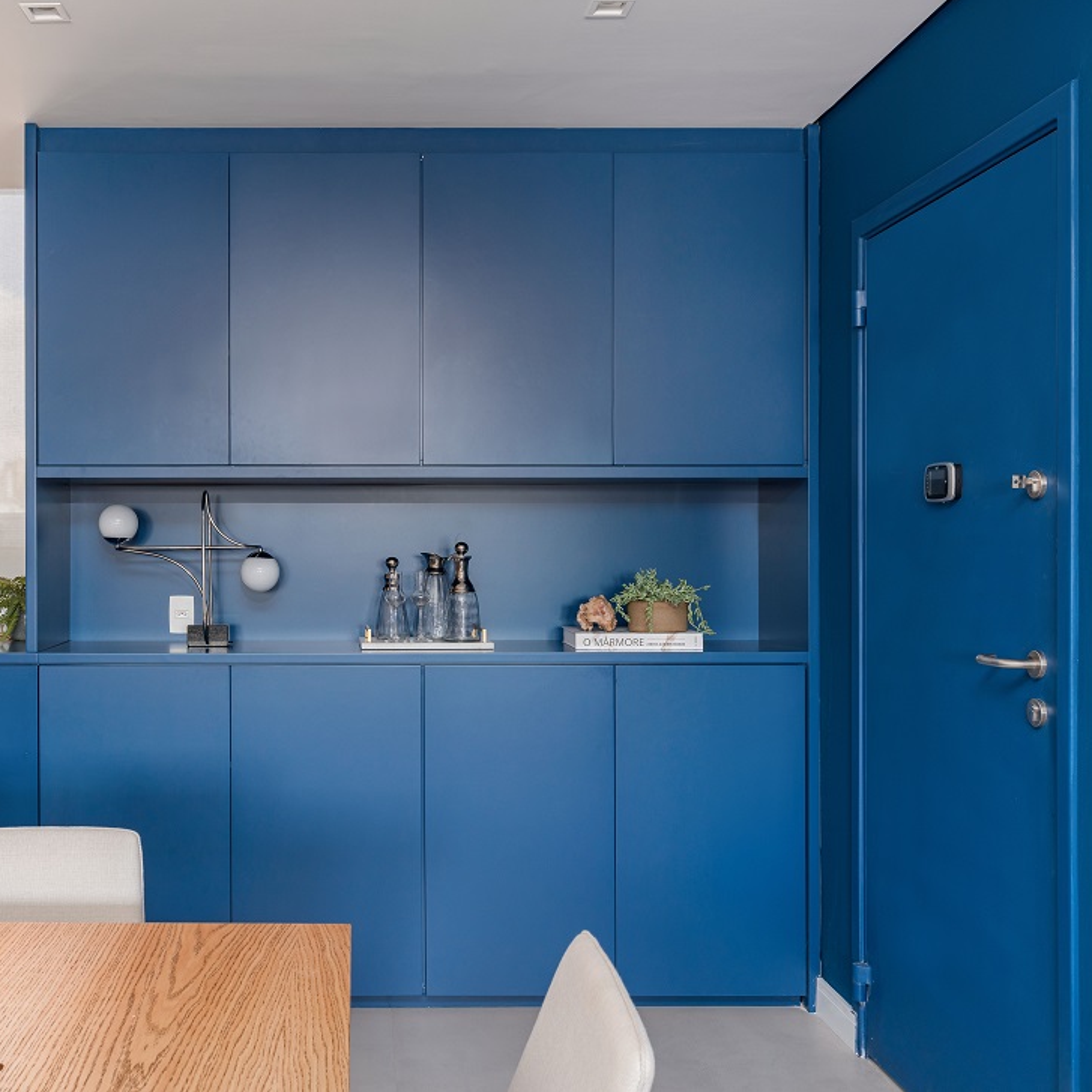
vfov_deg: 46.0
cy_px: 543
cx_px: 383
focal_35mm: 36
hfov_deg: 45.5
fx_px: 1285
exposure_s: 1/15
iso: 100
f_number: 9
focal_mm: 28
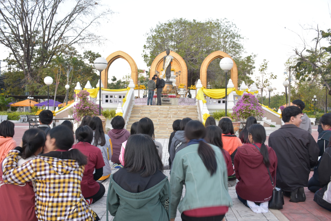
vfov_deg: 40.0
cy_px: 110
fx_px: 303
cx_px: 166
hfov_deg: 57.2
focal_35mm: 33
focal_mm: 22
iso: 200
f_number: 3.5
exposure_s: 1/15
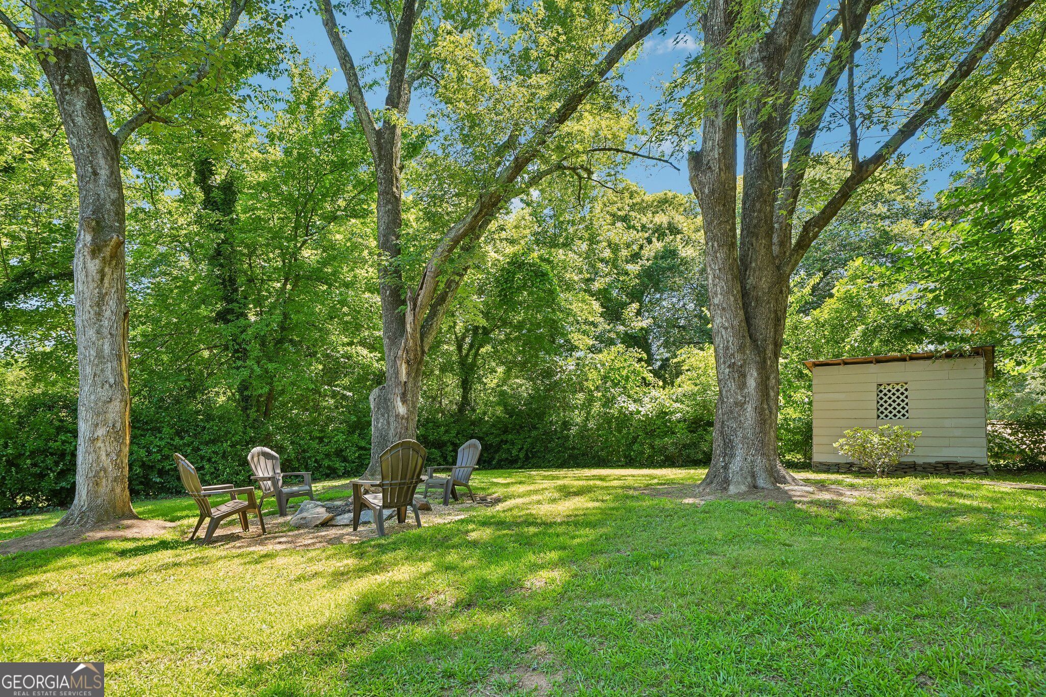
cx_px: 523
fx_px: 523
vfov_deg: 67.4
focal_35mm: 18
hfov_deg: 90.0
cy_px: 348
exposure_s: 1/30
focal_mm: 18
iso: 200
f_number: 8
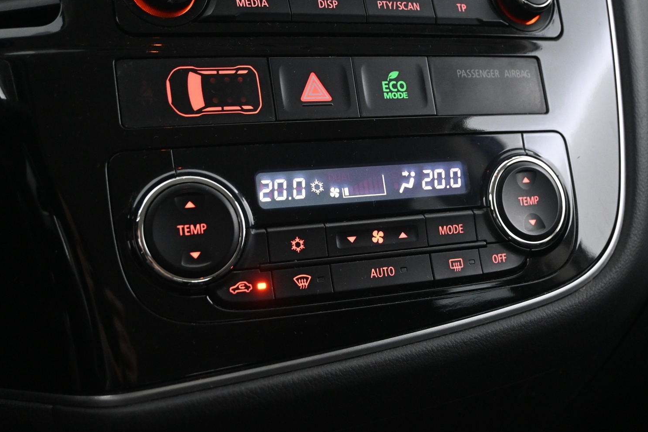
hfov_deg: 42.7
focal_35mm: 46
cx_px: 333
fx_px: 828
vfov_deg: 29.2
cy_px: 205
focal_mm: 28
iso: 3200
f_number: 4.5
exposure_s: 1/20
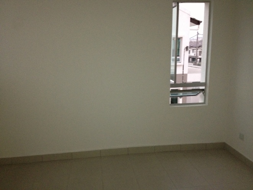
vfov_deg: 40.7
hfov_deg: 52.6
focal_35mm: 35
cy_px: 95
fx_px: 256
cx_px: 126
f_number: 2.4
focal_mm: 4.28
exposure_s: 1/17
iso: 250
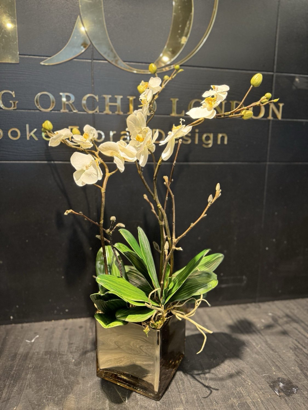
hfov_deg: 56.8
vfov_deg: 71.6
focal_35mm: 24
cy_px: 205
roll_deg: -0.9
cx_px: 154
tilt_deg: -10.7
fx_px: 285
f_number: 1.78
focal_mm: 6.76
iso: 320
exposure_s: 1/50
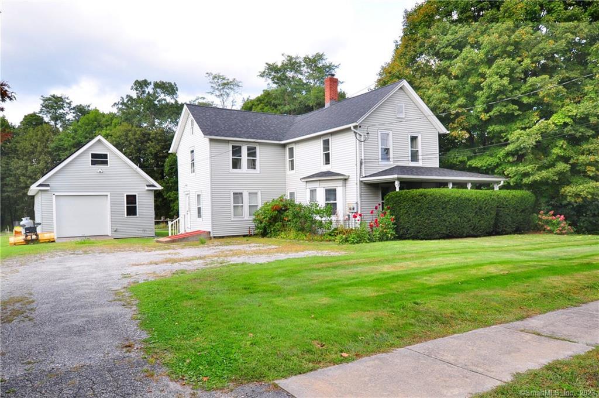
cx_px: 300
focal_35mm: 21
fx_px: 349
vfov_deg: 59.4
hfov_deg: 81.3
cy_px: 199
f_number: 6.3
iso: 400
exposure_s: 1/320
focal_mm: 14
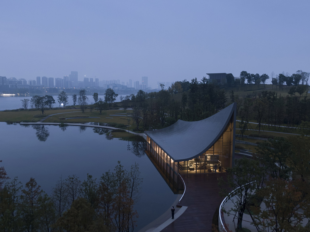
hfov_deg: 56.8
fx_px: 286
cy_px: 116
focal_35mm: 32
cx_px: 155
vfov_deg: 44.1
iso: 200
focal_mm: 5.45
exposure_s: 1/5
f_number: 3.1
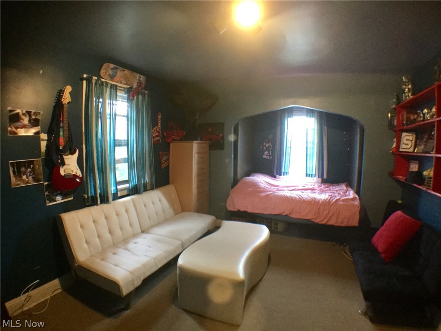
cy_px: 166
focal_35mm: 31
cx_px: 220
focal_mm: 3.3
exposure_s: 1/17
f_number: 2.4
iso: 200
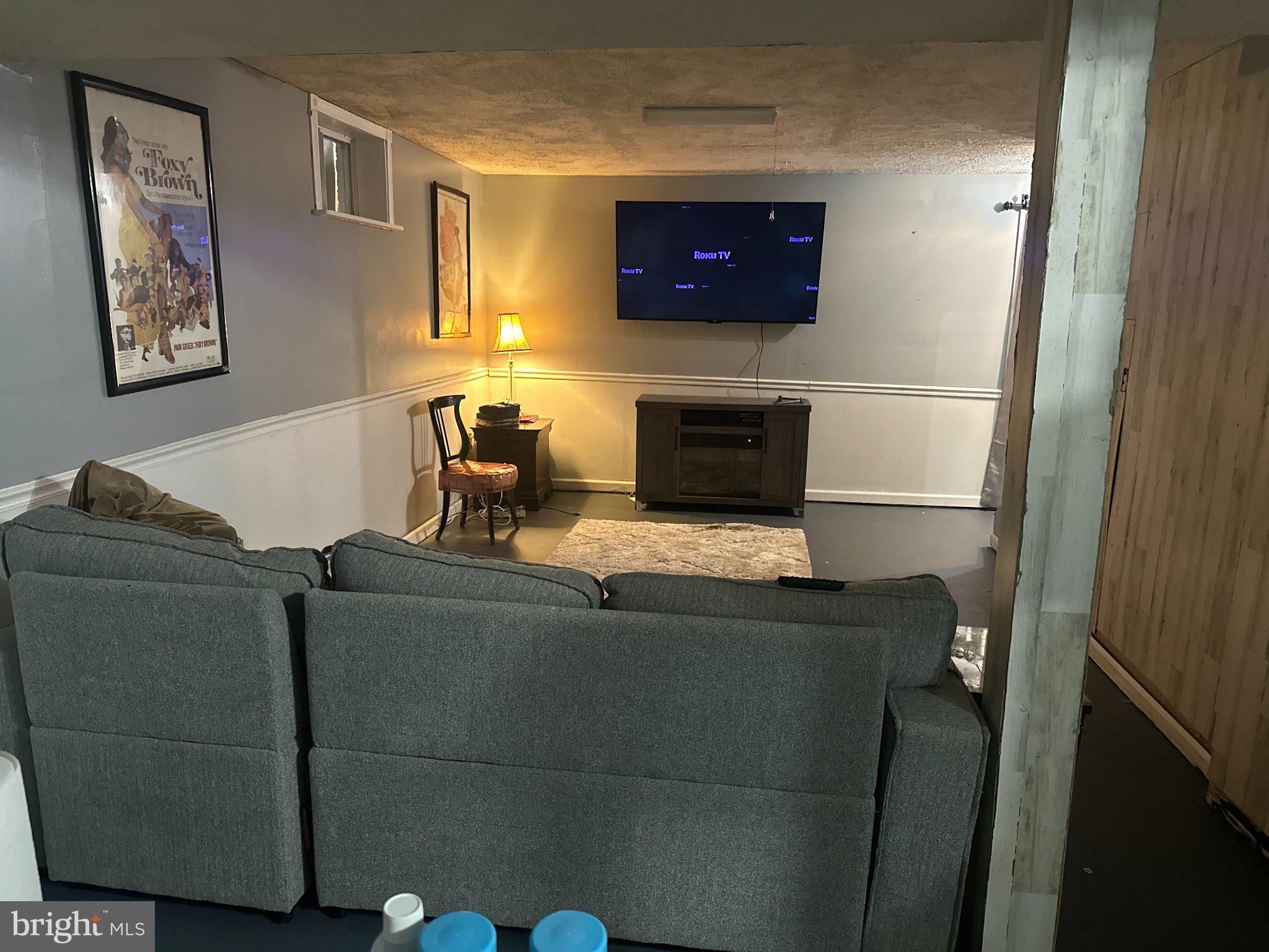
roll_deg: -1.4
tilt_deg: -11.4
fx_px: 880
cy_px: 476
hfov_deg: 71.6
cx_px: 634
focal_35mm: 24
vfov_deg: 56.8
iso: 800
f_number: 1.78
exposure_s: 1/40
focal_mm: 6.86
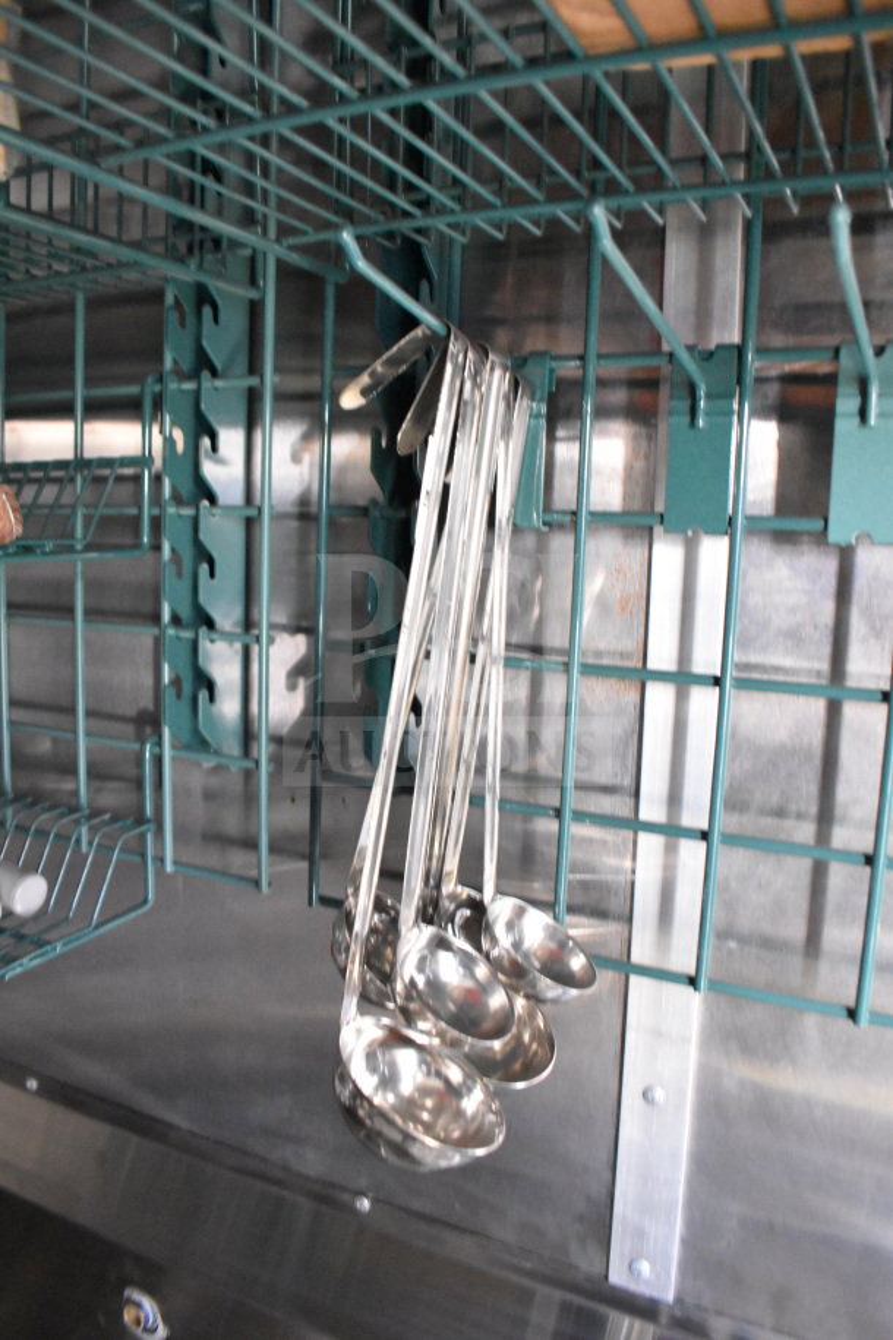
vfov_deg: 67.4
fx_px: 1005
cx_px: 446
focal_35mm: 27
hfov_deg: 47.9
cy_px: 670
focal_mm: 18
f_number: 3.5
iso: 6400
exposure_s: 1/30
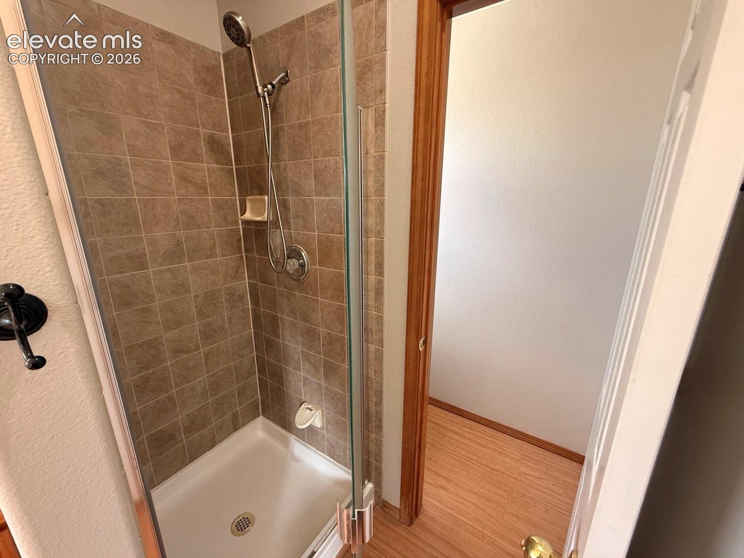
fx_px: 301
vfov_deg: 85.7
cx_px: 372
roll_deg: +0.2
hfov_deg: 102.1
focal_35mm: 14
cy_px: 279
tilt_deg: -14.3
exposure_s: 1/120
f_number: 2.2
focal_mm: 2.22
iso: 250
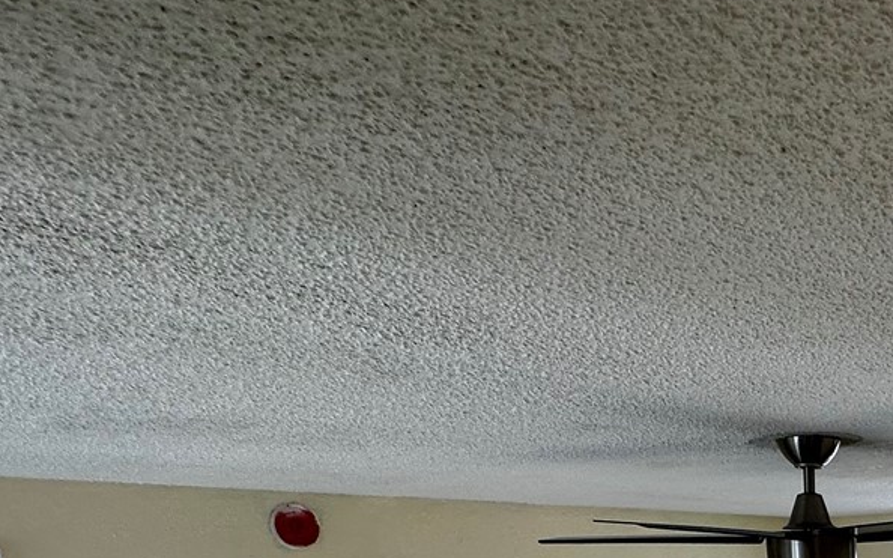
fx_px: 973
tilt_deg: -8.9
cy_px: 772
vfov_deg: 26.0
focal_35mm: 40
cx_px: 935
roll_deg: -0.2
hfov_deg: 41.4
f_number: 2.2
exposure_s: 1/123
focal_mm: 2.22
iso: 40
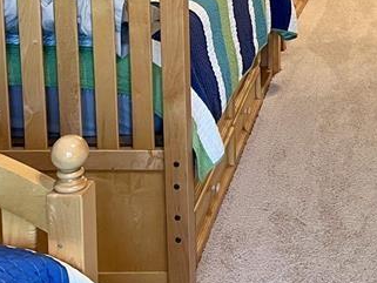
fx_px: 904
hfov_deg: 21.9
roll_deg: -0.8
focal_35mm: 83
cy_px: -106
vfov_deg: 16.6
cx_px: 446
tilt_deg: -7.8
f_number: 1.5
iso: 200
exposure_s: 1/60
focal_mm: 5.7
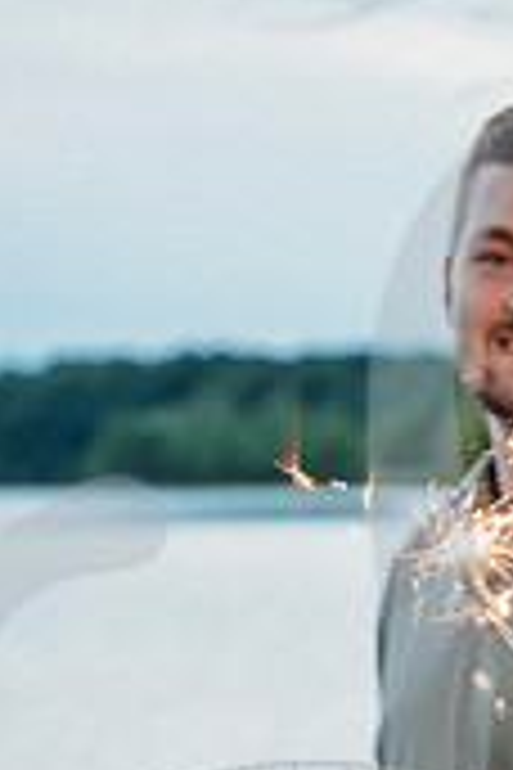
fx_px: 2693
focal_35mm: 126
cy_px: 838
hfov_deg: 10.8
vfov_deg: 15.8
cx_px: 518
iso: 400
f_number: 2.8
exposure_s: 1/160
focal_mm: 48
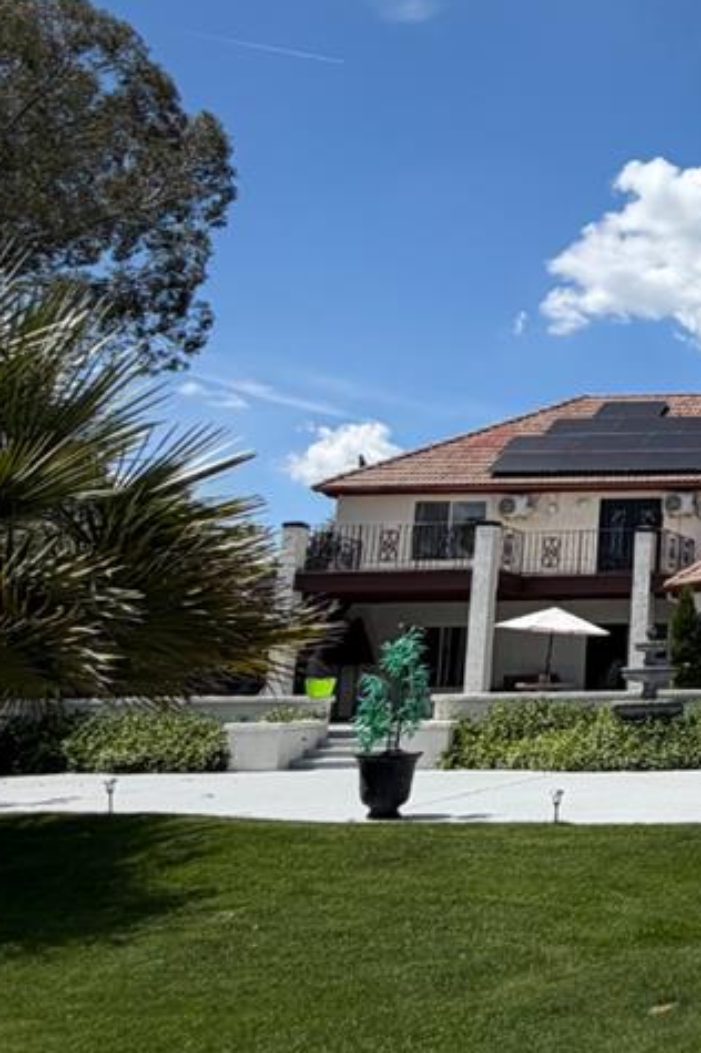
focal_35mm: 46
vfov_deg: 42.5
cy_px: 409
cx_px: 1042
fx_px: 1345
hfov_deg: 23.5
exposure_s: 1/1235
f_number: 2.2
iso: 20
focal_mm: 2.22
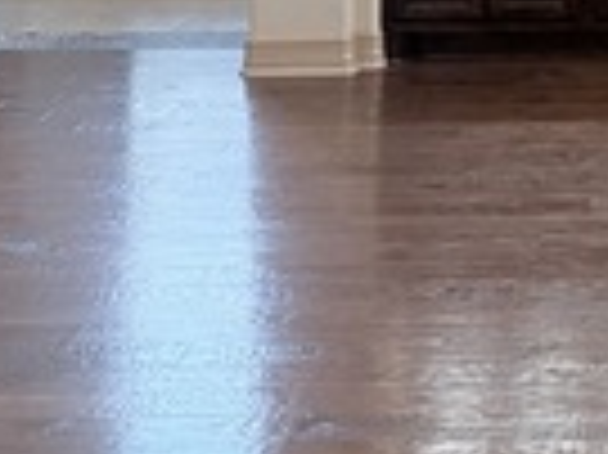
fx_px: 2001
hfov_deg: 16.0
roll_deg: +0.1
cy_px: -378
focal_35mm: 114
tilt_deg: +0.0
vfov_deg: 11.9
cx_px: 869
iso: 320
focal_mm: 6.76
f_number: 1.78
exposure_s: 1/120
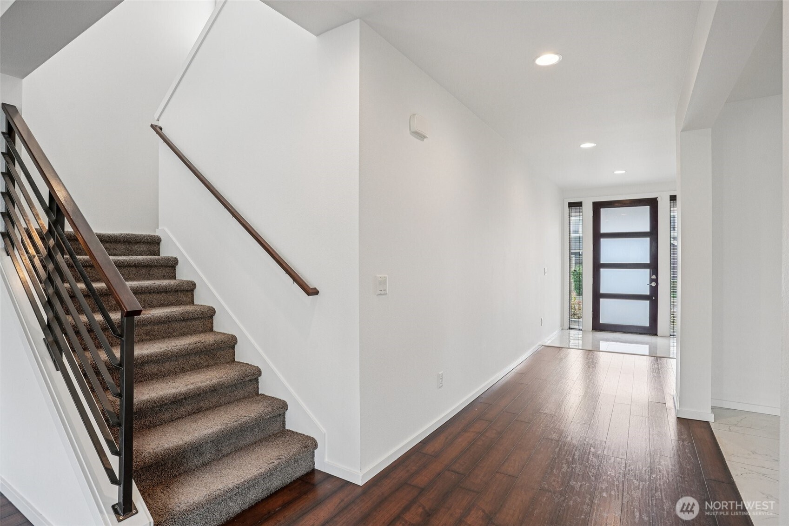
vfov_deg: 70.4
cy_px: 263
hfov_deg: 93.3
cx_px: 394
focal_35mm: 17
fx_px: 373
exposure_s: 1/15
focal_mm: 17
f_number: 8
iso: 400
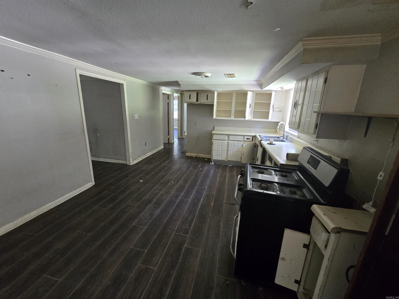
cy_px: 150
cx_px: 200
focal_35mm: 13
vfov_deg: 89.9
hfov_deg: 106.2
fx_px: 150
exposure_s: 1/60
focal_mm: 2.2
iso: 800
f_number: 2.2
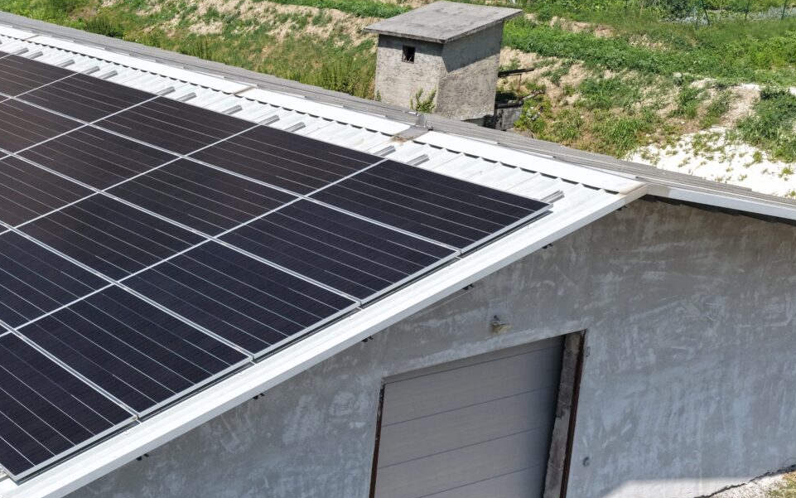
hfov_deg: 32.9
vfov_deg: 22.8
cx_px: 10
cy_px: 255
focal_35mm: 57
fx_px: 1237
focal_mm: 14.45
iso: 400
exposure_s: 1/500
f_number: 2.8
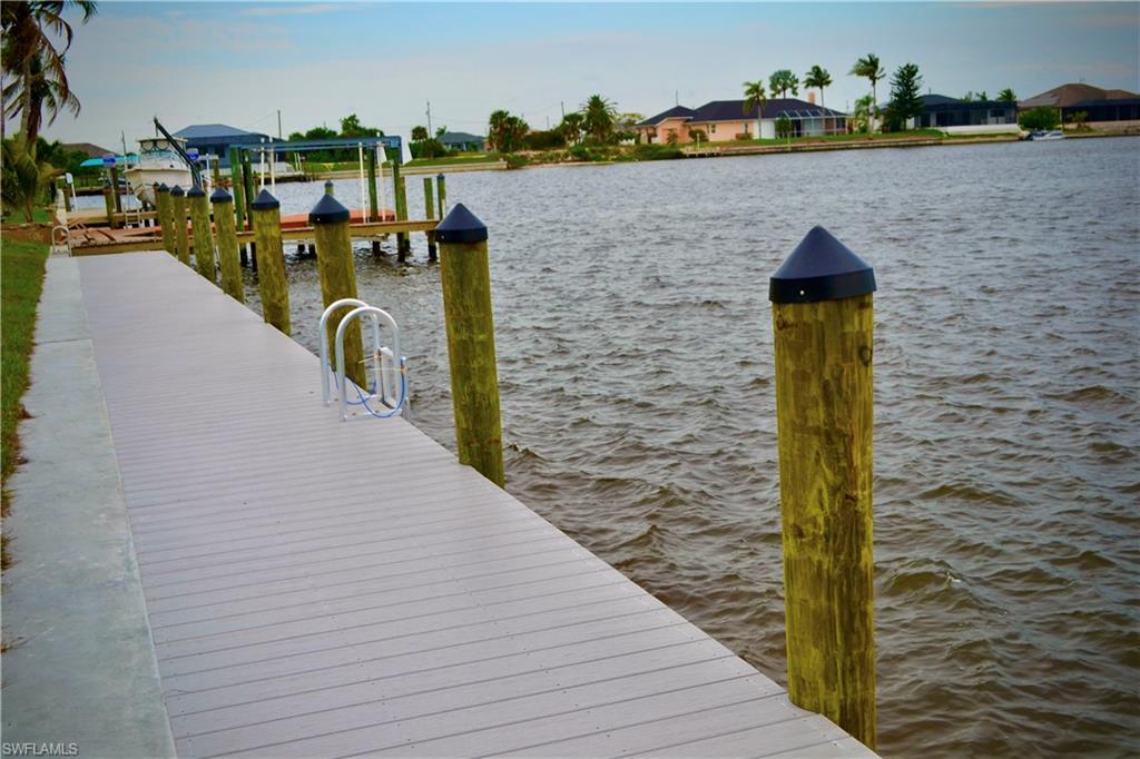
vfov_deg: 34.2
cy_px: 380
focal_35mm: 39
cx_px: 570
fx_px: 1235
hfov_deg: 49.6
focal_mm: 26
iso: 100
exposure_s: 1/200
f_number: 7.1
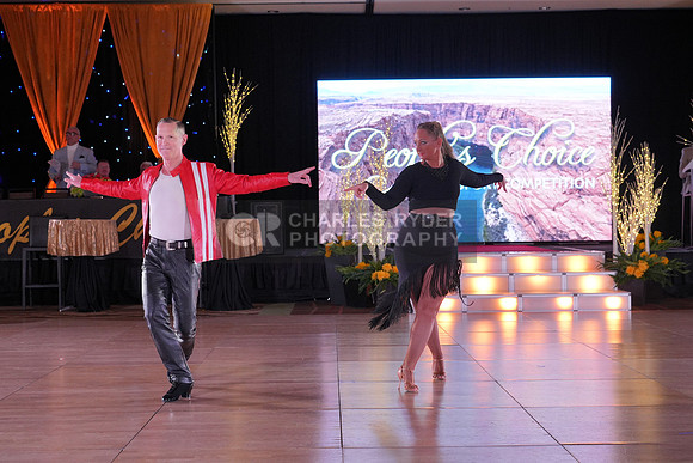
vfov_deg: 23.8
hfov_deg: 35.0
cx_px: 346
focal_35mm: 57
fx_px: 1097
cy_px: 232
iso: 2000
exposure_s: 1/400
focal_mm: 57
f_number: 4.5
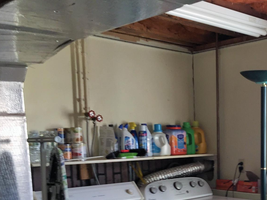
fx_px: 401
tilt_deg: -3.9
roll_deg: -1.1
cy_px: 175
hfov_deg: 35.0
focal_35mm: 52
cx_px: 234
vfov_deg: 27.2
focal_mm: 4.15
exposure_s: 1/30
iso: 40
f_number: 2.2
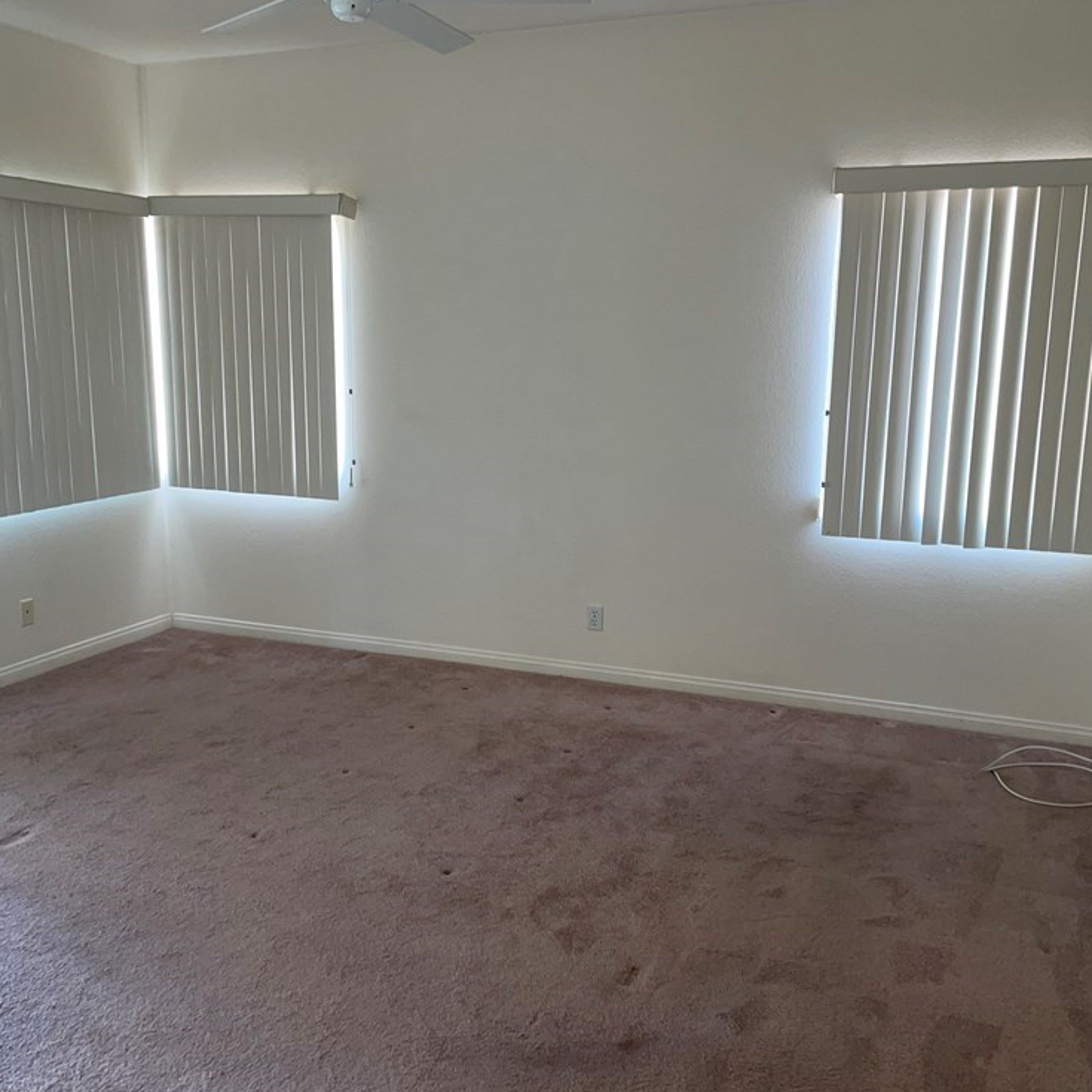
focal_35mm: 32
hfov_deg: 51.1
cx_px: 530
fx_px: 1142
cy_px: 553
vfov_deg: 51.1
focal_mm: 4.2
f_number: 1.6
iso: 40
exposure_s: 1/30
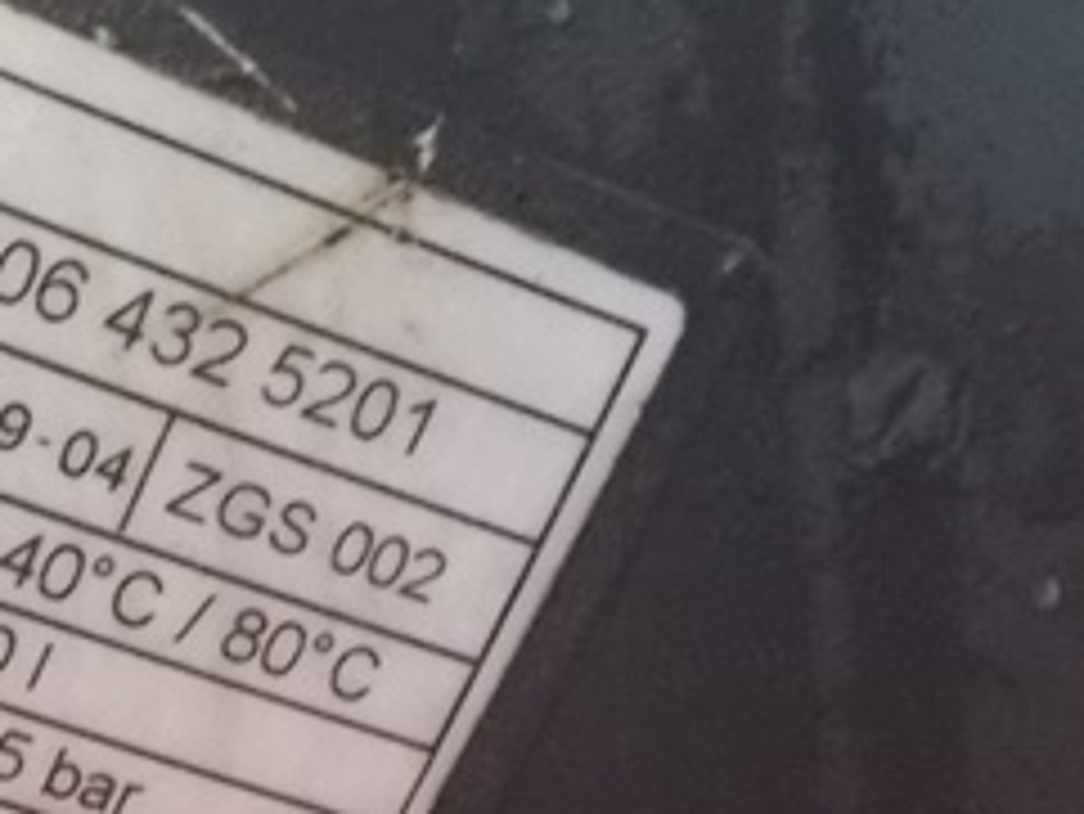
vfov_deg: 19.1
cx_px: -103
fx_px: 2412
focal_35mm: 77
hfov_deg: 23.8
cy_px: 553
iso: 800
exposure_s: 1/10
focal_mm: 4.1
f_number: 3.3
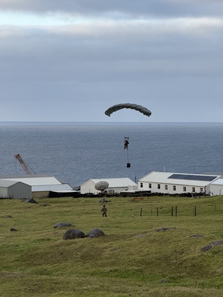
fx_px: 1030
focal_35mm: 120
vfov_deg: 16.4
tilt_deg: -1.7
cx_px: 112
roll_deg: -1.4
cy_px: 148
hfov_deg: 12.4
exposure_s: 1/148
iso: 50
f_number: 2.8
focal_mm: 15.66
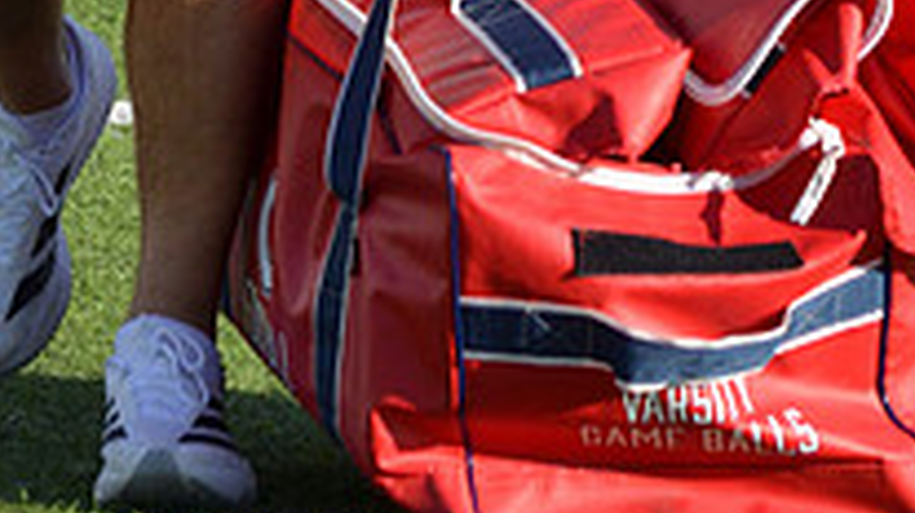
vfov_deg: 2.3
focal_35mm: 528
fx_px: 12799
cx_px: 416
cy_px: -685
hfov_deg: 4.1
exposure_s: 1/1600
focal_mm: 120
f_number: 10
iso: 500
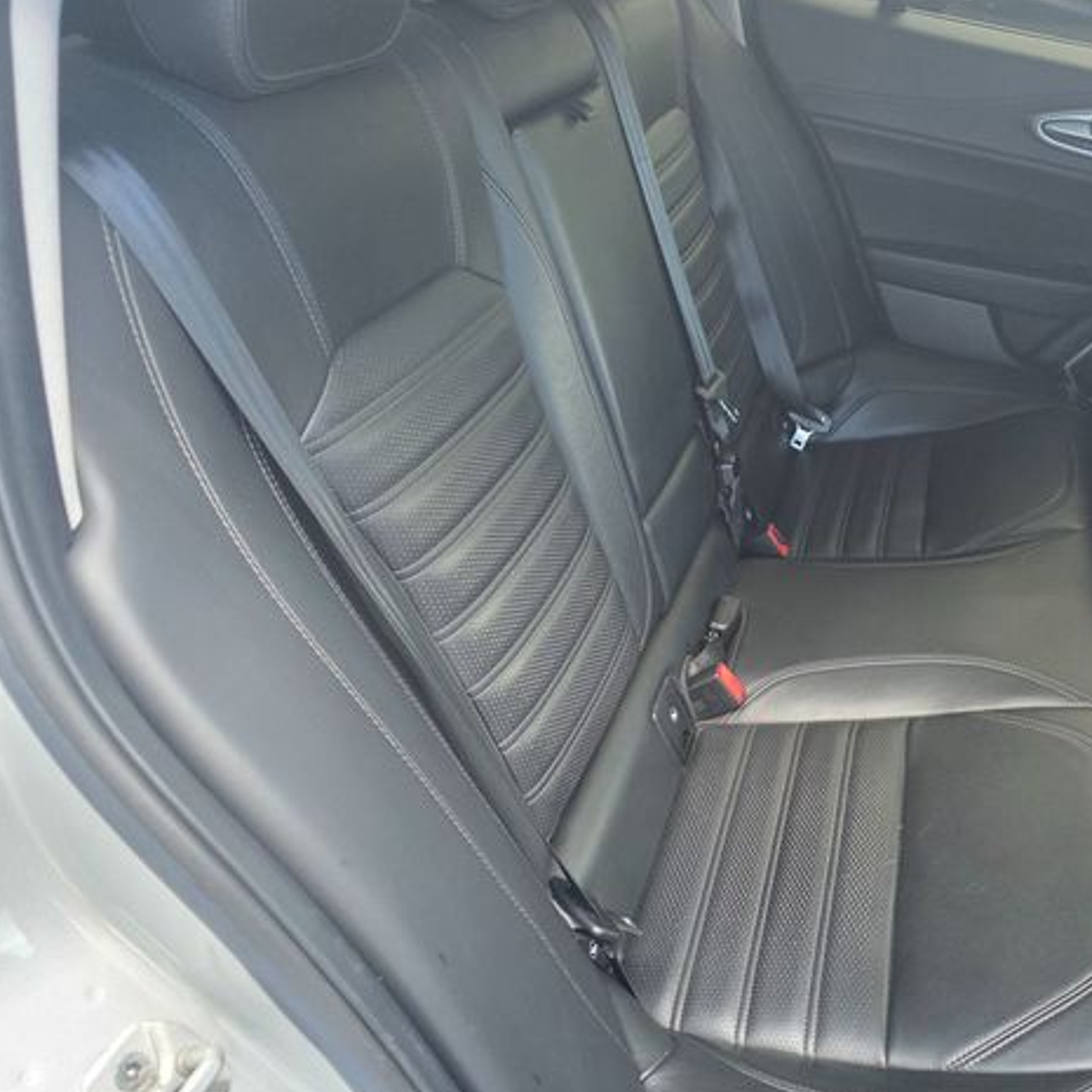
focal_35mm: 28
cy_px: 545
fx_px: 999
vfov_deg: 57.3
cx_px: 740
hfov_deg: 55.9
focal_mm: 6.3
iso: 320
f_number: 1.7
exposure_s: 1/120
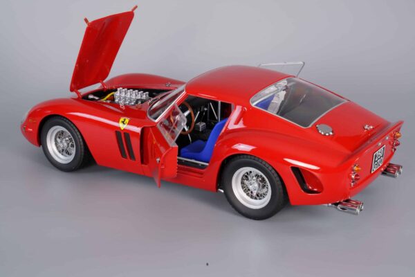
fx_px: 807
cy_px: 138
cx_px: 208
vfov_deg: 19.5
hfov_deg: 28.8
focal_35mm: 70
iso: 200
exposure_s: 1
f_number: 22
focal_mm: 70
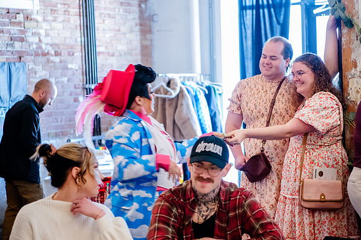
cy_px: 120
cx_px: 225
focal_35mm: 102
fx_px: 1021
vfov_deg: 13.4
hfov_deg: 20.0
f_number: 2.8
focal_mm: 70
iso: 6400
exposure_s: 1/80
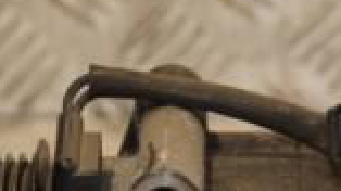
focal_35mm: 421
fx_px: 3803
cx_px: 245
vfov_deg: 2.9
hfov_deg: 5.1
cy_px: 332
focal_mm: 70
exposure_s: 1/160
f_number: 5.3
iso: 800
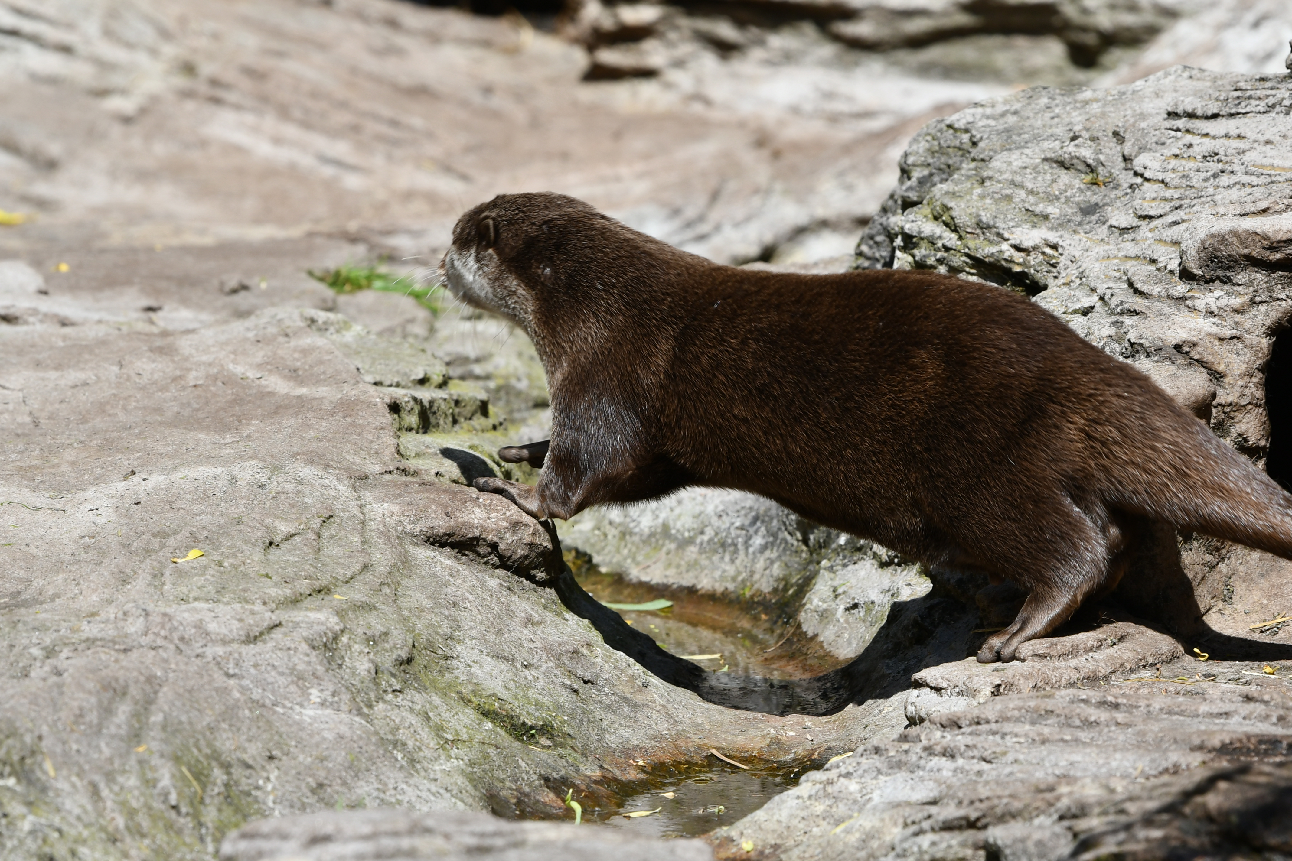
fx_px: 14354
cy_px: 430
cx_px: 646
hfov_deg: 5.2
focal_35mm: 400
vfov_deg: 3.4
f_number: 7.1
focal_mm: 200
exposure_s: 1/500
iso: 200
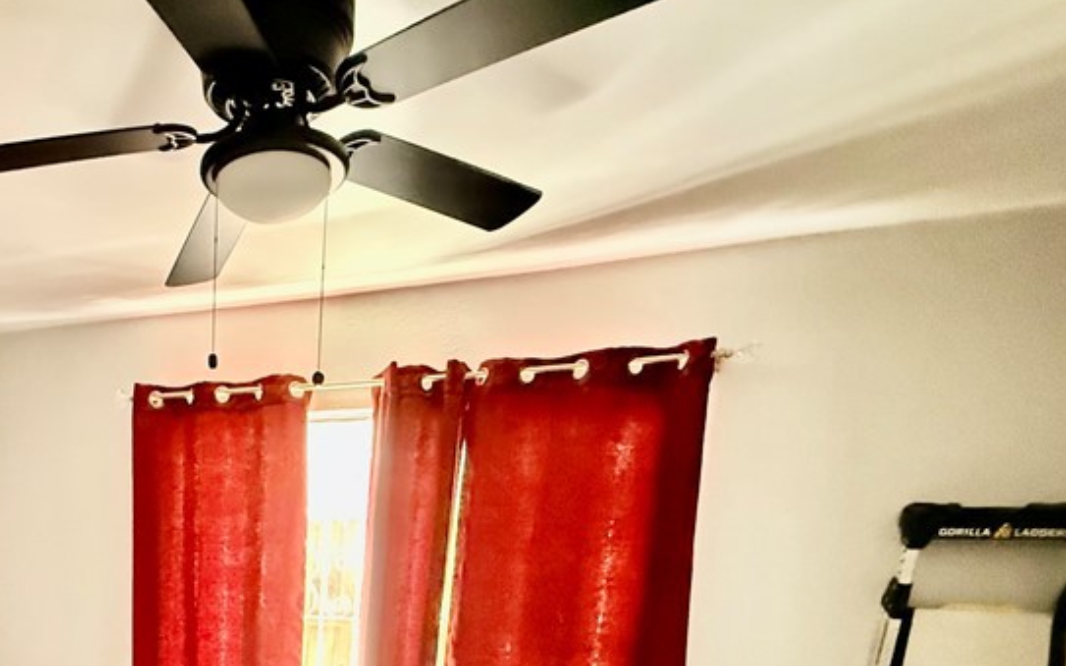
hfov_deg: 61.8
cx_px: 236
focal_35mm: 28
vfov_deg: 38.0
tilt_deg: -10.5
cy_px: 709
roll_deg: -1.8
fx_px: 813
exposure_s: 1/52
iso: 1600
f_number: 2.2
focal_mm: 2.22
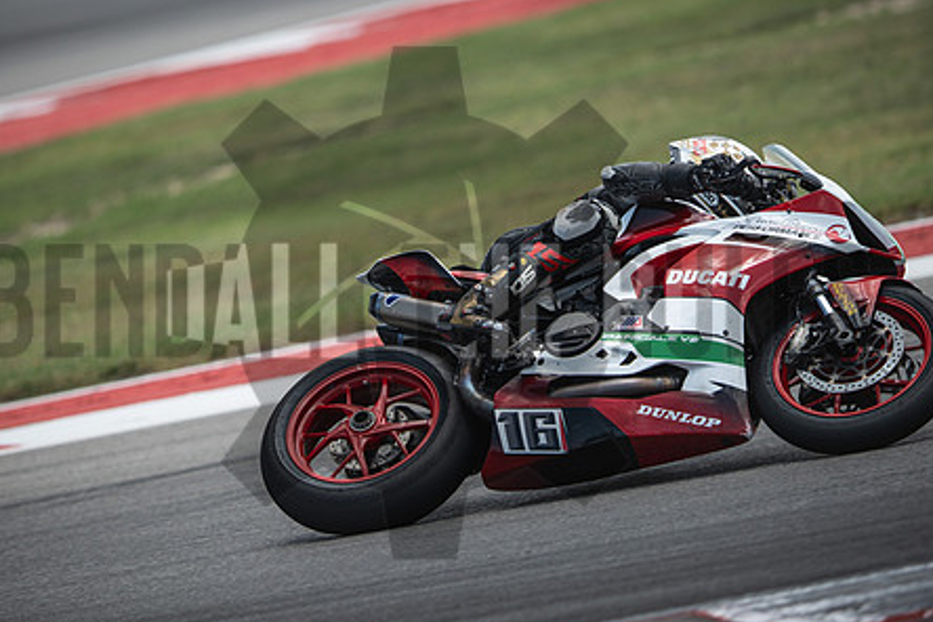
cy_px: 304
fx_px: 10159
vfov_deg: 3.5
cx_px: 424
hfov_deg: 5.3
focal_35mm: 392
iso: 125
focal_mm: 200
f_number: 2
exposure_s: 1/2000
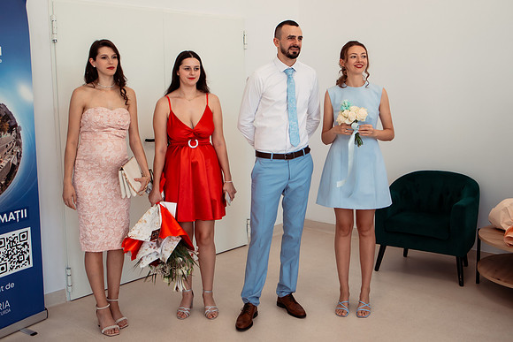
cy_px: 156
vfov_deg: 34.9
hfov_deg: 50.5
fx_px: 543
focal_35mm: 38
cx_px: 256
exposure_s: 1/400
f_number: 3.5
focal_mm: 35
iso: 400
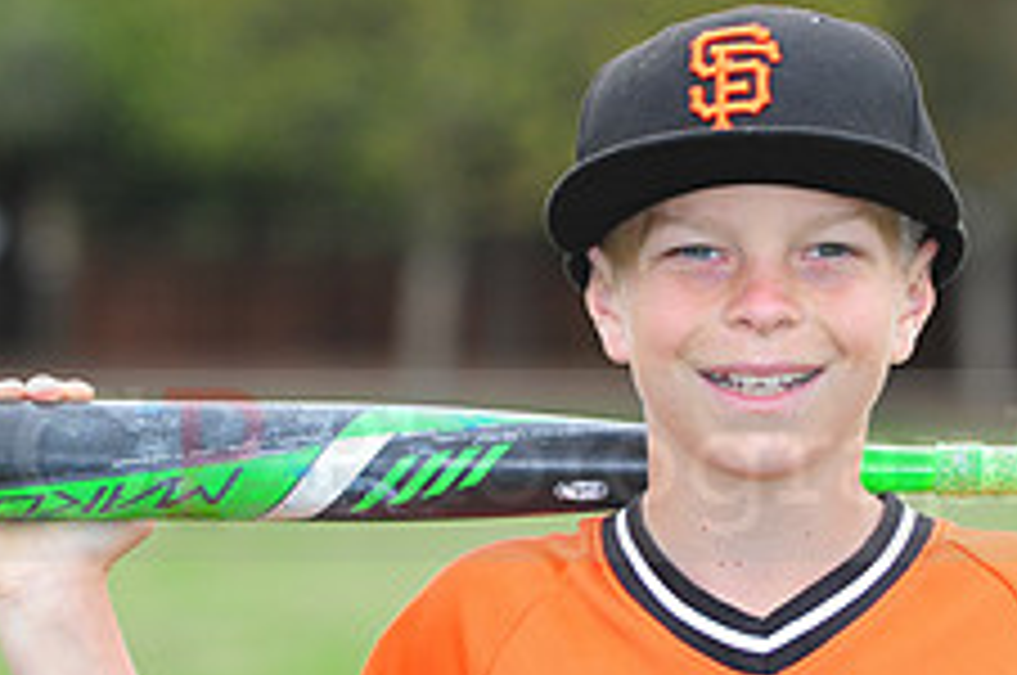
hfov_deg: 5.5
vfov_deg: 3.7
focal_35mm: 372
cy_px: 428
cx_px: 612
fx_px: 10494
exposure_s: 1/320
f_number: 5
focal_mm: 145
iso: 400
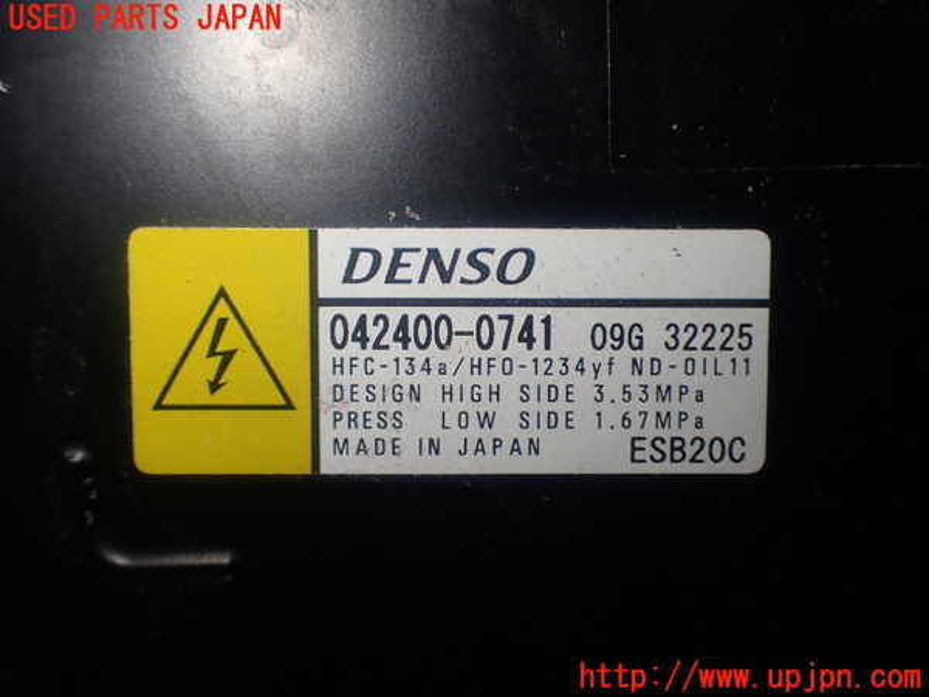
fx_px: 1020
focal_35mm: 38
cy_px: 348
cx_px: 464
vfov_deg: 37.7
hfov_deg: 49.0
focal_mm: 6.83
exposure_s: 1/125
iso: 100
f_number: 2.7
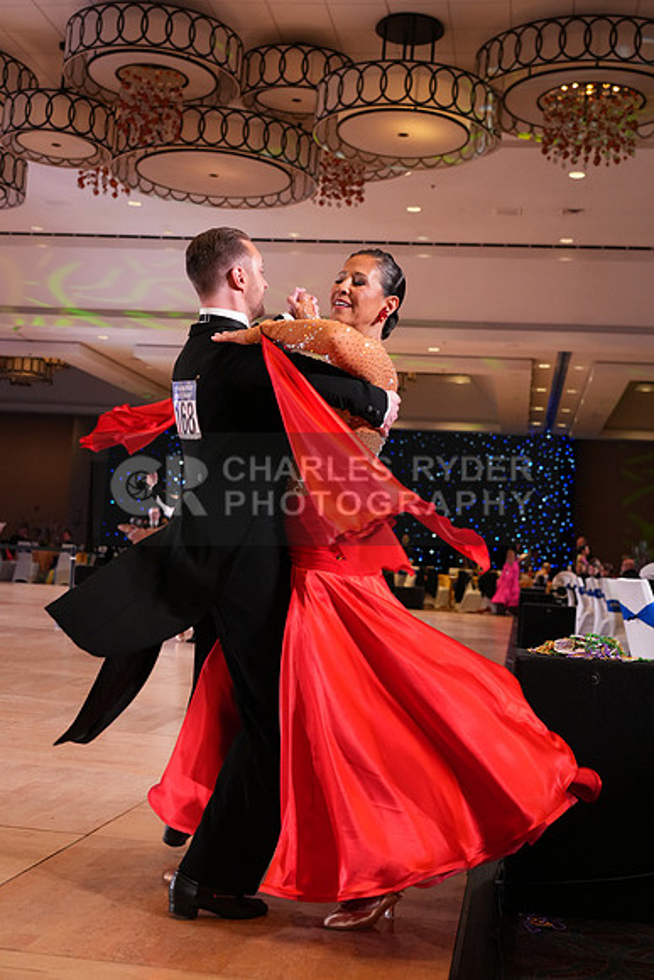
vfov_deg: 45.4
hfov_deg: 31.2
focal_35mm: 43
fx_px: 1171
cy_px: 490
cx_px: 327
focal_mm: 43
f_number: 4
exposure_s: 1/400
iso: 2500
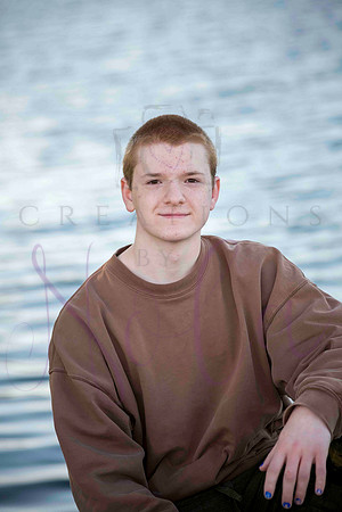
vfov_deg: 16.4
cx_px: 171
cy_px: 256
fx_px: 1781
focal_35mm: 125
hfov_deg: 11.0
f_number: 4.5
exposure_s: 1/640
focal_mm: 125
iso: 400
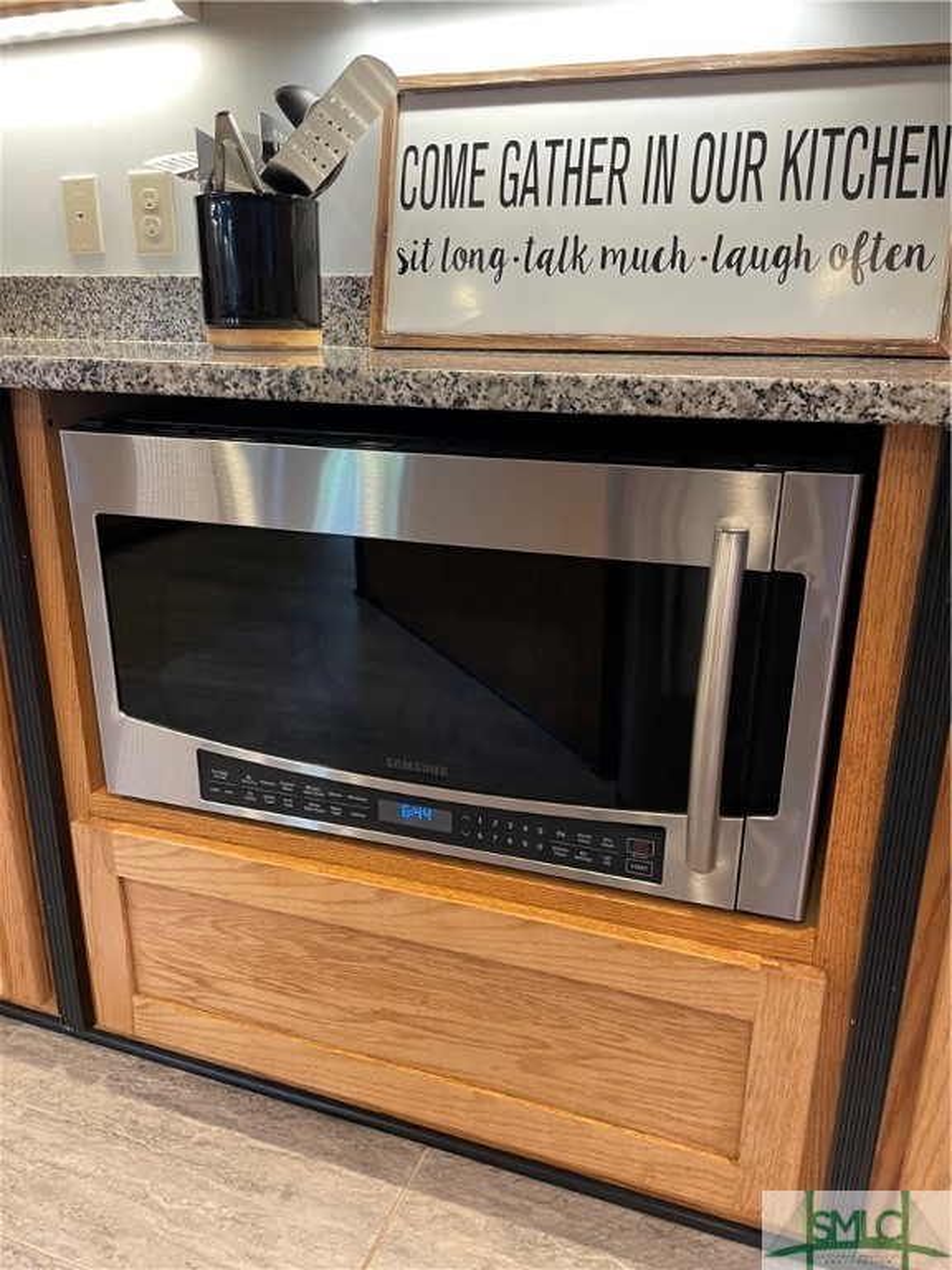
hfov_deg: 53.1
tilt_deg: -18.1
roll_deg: -0.4
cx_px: 476
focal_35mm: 26
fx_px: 953
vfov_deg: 67.3
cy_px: 635
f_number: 1.6
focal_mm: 4.2
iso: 250
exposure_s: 1/60
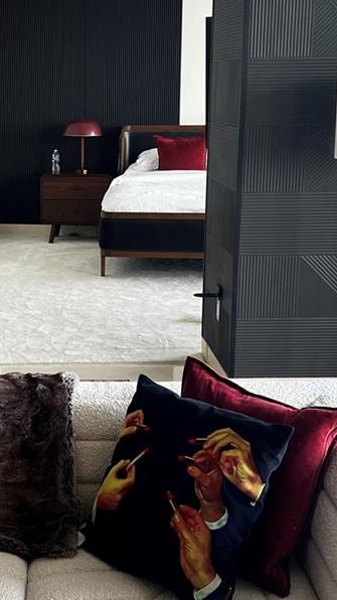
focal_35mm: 57
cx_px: 51
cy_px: 291
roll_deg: +0.7
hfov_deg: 20.7
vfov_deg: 36.6
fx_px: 906
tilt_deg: -12.6
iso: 125
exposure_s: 1/102
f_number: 1.5
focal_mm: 5.7
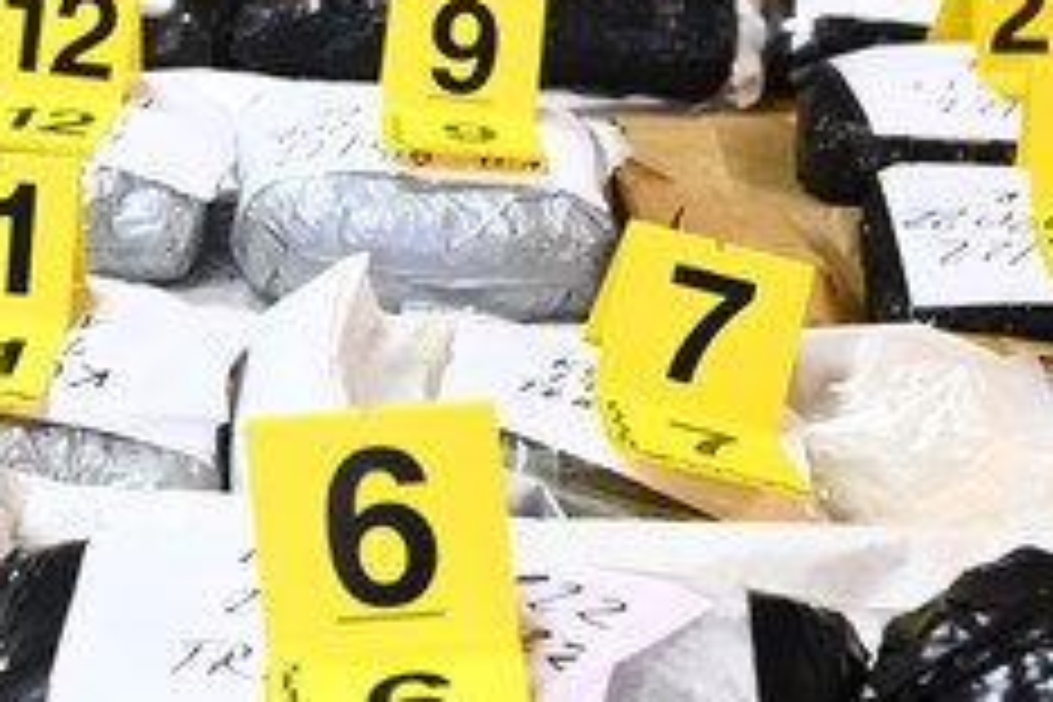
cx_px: -50
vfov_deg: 16.5
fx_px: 2398
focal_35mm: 82
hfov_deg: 23.5
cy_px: 126
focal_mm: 24
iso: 2500
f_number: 2.8
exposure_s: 1/320
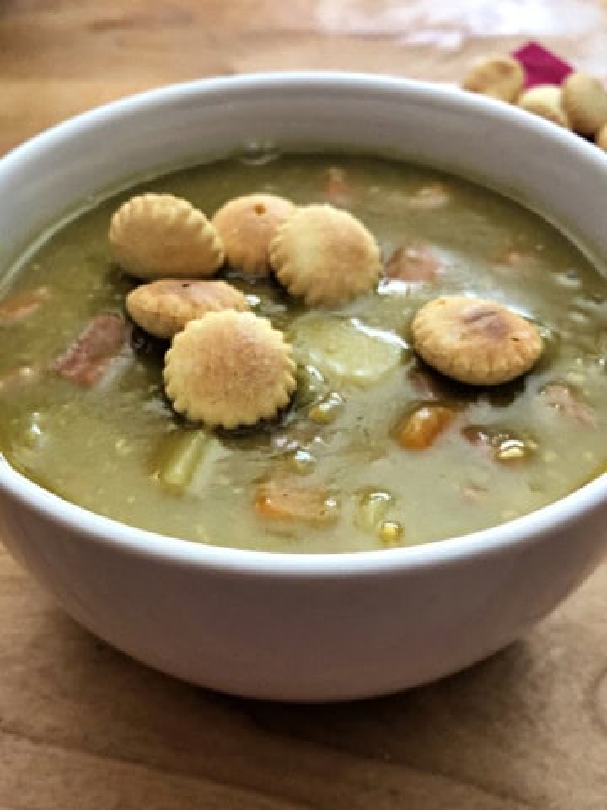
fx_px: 655
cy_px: 405
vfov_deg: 63.4
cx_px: 304
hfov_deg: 49.7
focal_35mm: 28
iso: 100
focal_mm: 4
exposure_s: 1/13
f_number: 1.8
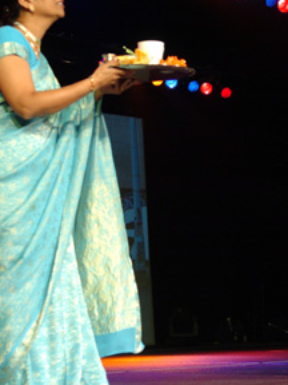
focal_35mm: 78
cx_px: 249
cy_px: 199
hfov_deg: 18.6
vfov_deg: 25.0
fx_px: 865
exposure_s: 1/100
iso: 400
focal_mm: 26
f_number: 2.8
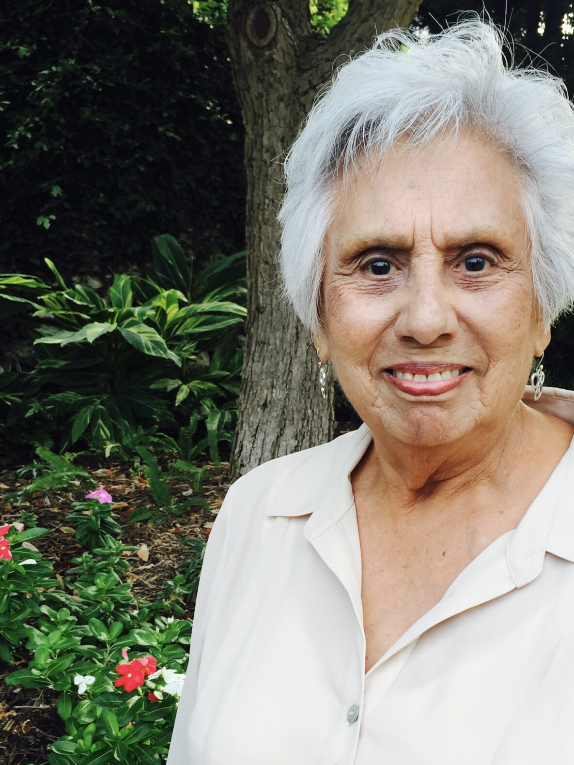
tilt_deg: -8.6
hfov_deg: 30.8
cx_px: 330
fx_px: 1039
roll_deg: -1.5
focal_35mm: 47
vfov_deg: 40.3
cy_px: 454
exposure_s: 1/166
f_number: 2.2
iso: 32
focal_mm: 4.15
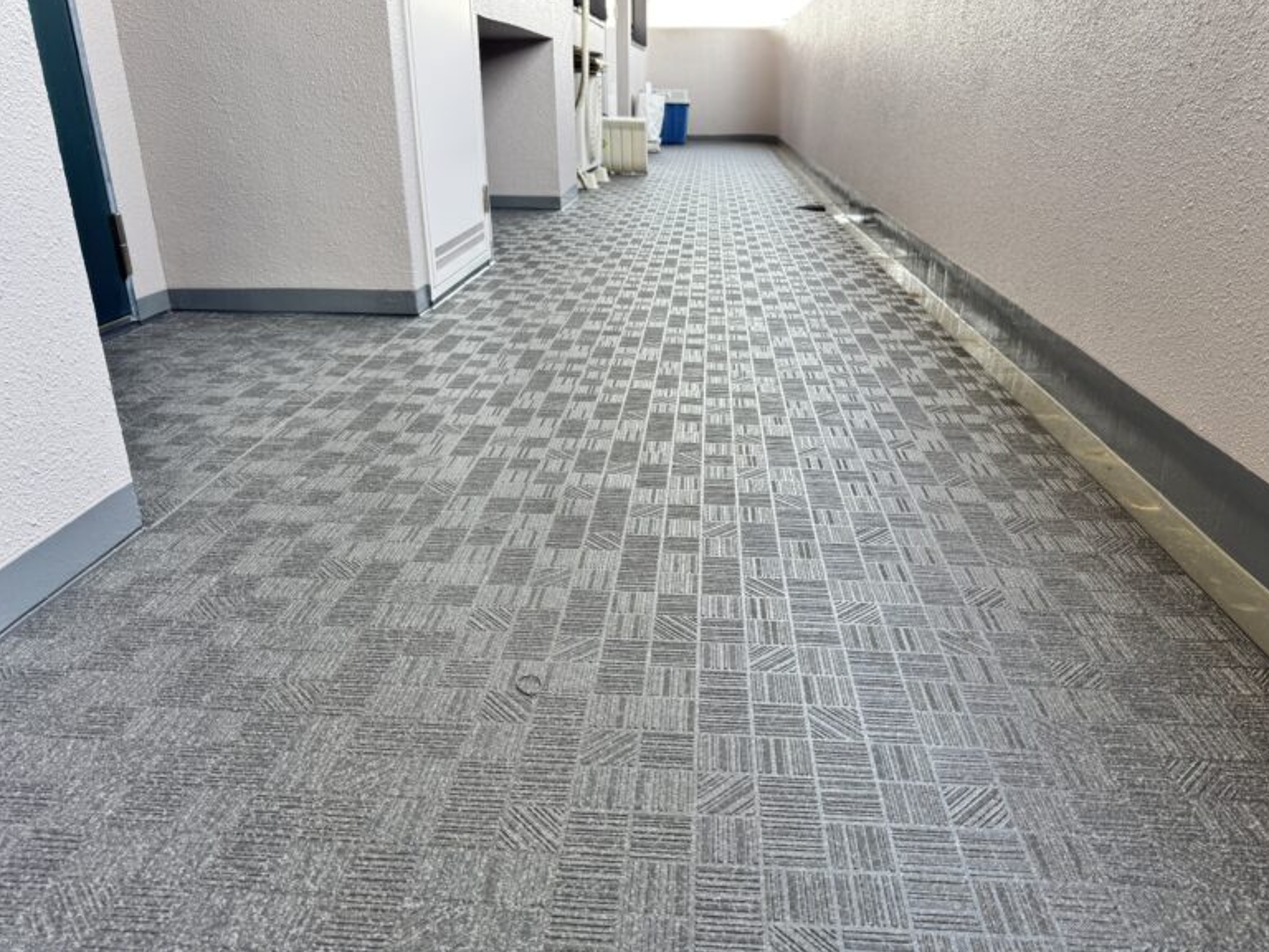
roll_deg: +0.3
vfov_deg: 54.9
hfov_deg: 69.4
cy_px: 461
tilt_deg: -22.0
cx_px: 656
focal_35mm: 25
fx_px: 916
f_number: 1.78
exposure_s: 1/121
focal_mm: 6.76
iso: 50
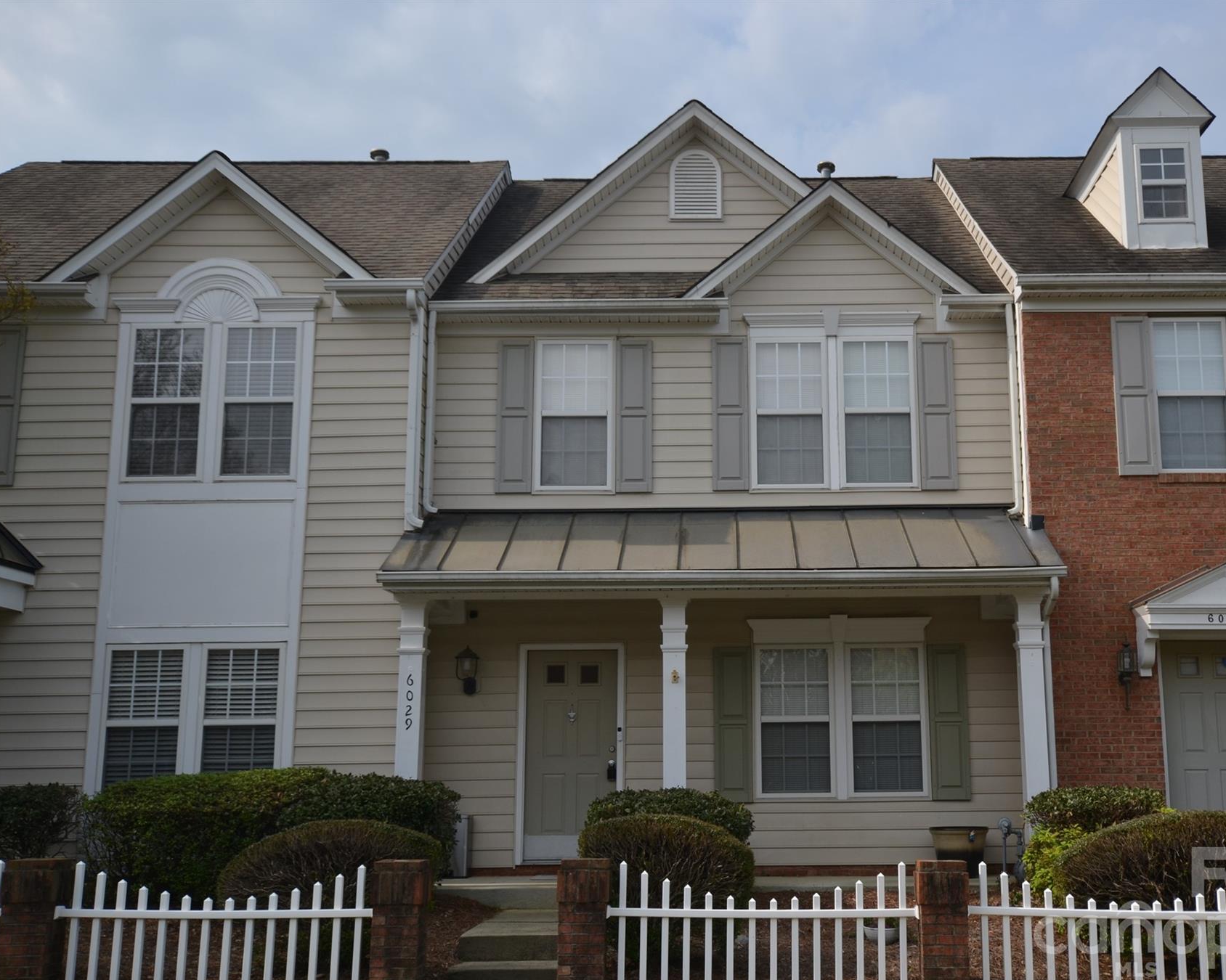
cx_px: 727
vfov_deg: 36.5
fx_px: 1488
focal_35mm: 41
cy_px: 494
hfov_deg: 44.6
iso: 100
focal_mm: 24
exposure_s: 1/200
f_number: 7.1
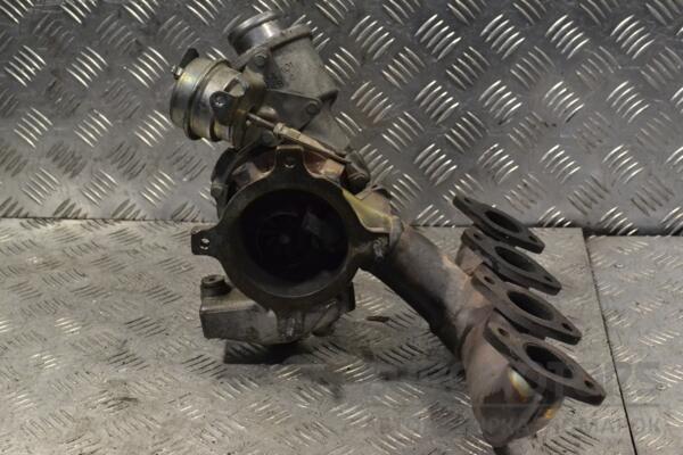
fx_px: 1138
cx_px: 342
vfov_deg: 22.6
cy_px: 228
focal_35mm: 60
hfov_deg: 33.4
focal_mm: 40
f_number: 9
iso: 3200
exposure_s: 1/320
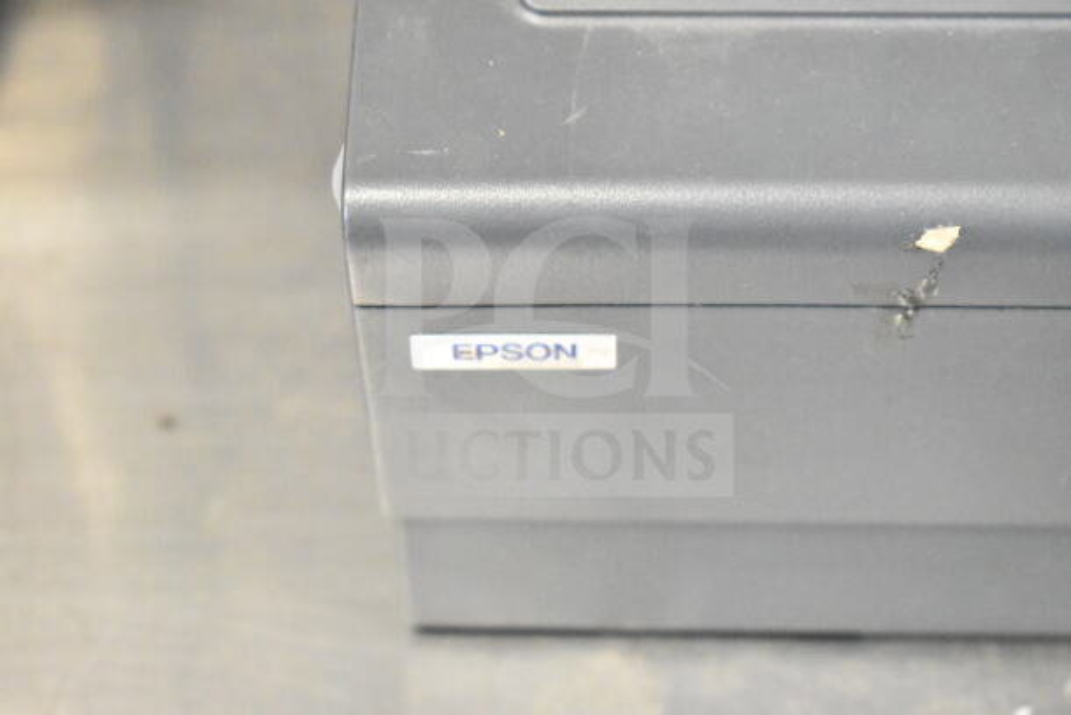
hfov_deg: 24.6
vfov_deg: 16.6
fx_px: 2455
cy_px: 358
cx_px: 536
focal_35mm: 82
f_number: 5.6
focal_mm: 55
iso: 20000
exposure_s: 1/100
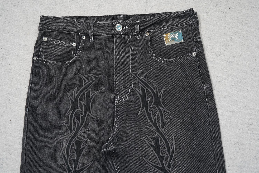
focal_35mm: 35
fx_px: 252
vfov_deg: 37.9
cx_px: 130
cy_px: 86
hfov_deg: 54.4
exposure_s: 1/100
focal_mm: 35
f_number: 10
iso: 1600
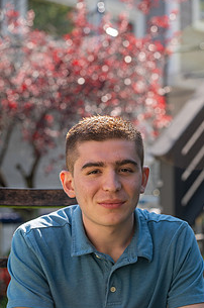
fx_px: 1084
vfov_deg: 16.1
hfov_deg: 10.7
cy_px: 215
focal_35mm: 127
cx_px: 143
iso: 250
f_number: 4
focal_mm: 86
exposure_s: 1/400
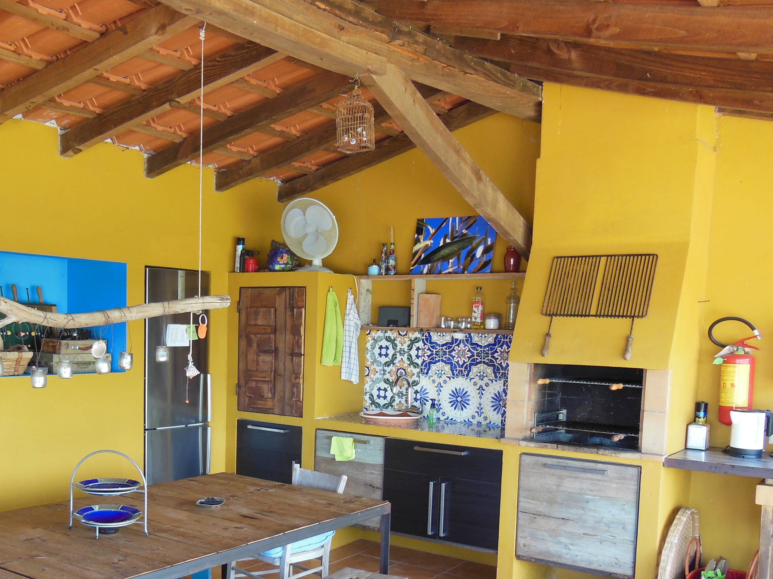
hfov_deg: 49.8
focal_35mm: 37
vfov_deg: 38.0
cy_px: 410
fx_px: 826
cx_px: 301
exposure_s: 1/30
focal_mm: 4.5
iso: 160
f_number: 3.5
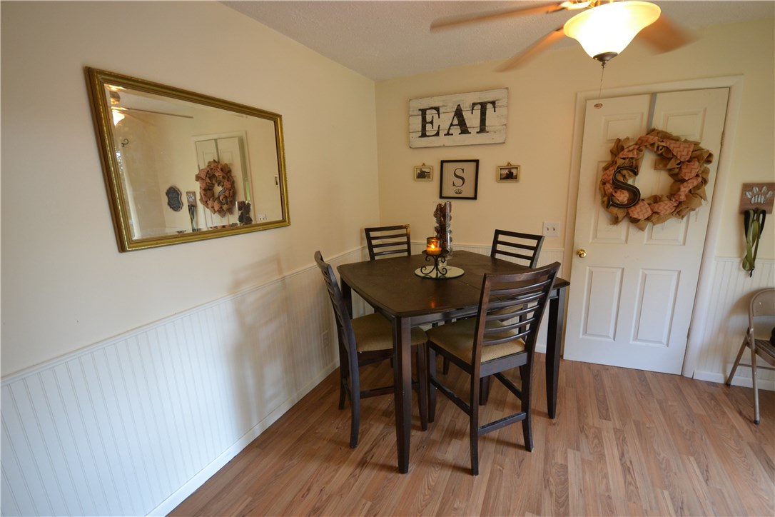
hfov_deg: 100.4
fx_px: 323
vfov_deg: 77.3
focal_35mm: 15
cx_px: 388
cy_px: 258
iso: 640
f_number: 4
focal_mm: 10
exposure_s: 1/60
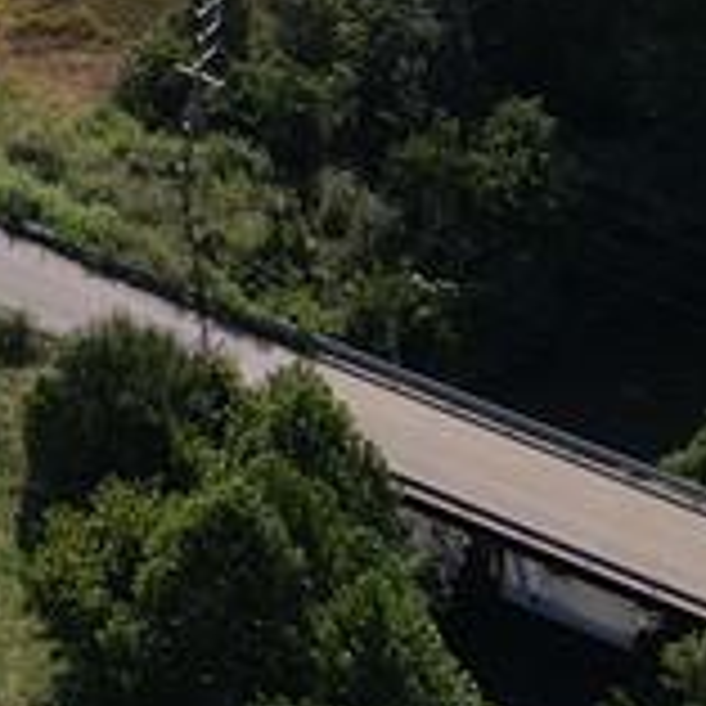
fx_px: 3184
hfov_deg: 10.4
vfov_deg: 11.0
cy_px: -890
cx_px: -1142
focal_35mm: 138
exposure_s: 1/1000
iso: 110
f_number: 2.8
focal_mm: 4.5
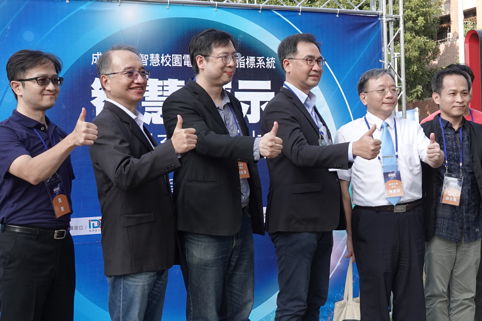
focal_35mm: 65
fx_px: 870
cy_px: 182
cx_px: 356
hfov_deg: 30.5
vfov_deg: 20.9
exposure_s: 1/320
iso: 100
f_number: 3.2
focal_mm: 12.96
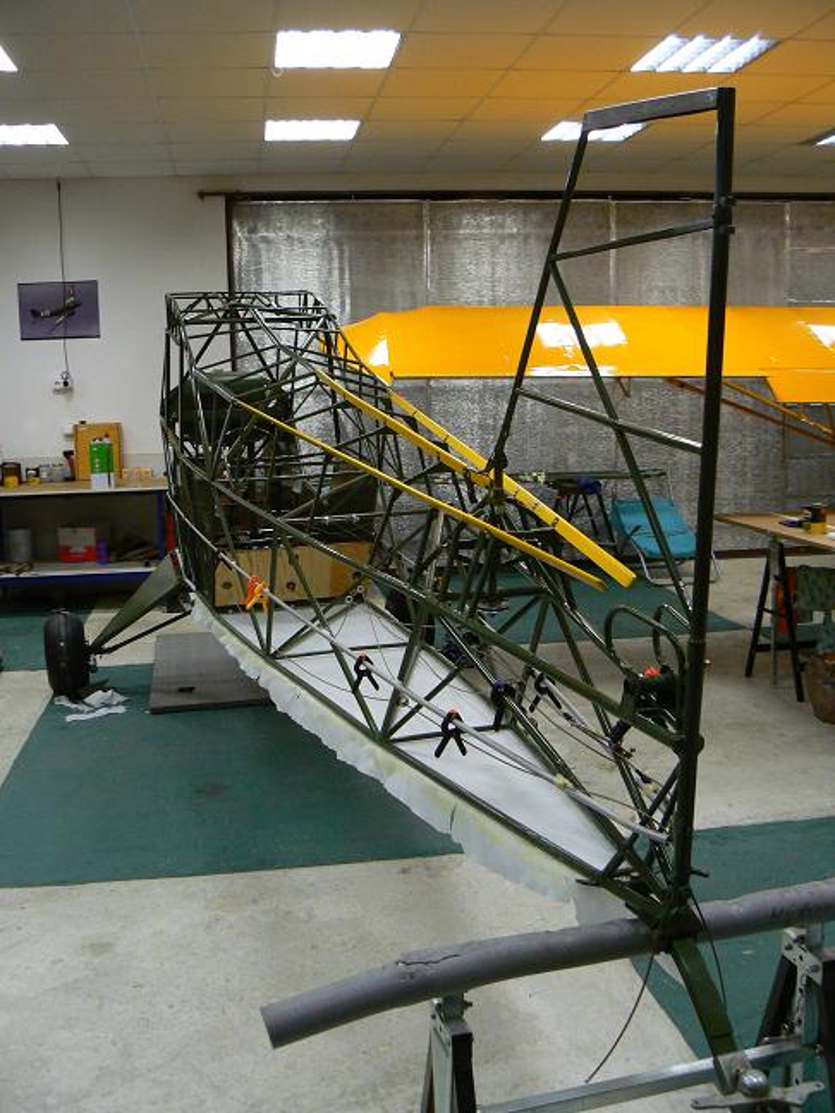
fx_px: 1158
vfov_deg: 51.4
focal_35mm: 36
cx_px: 418
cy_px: 556
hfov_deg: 39.7
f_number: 2.8
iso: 160
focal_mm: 6
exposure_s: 1/30
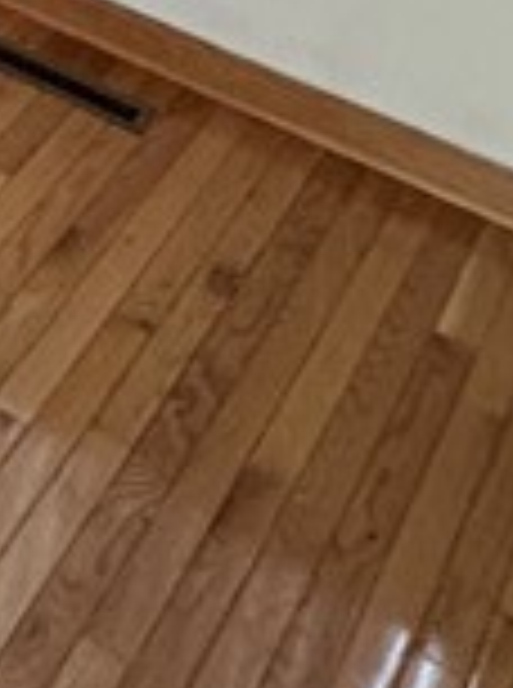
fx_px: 1865
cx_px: -702
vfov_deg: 15.7
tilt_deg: -11.4
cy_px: -755
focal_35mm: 94
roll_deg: -2.4
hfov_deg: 12.5
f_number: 2.2
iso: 320
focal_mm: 2.22
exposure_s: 1/97
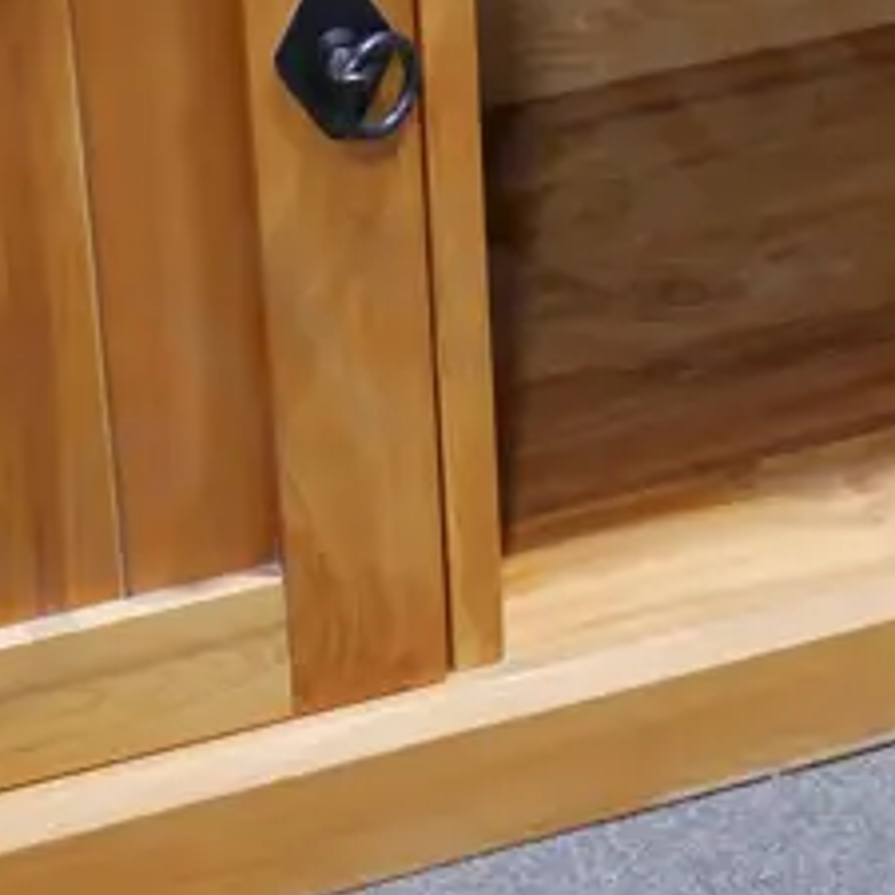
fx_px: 4476
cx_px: 780
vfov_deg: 11.3
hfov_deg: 11.4
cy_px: 30
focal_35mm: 153
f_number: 4.1
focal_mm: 19
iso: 640
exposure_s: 1/60
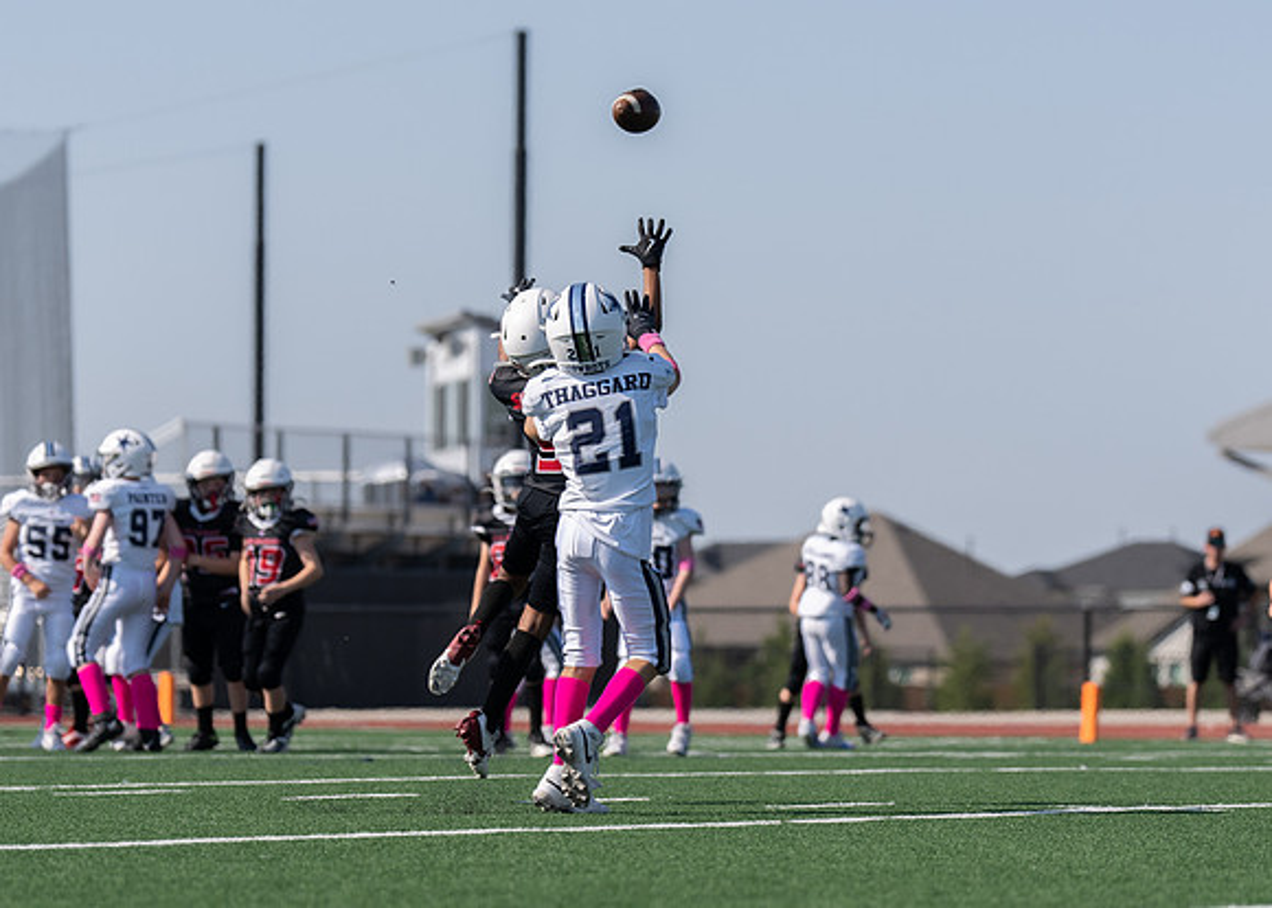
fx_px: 7230
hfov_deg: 10.1
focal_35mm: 200
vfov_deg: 7.2
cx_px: 715
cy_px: 429
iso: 100
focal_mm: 118
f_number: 2.8
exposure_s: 1/2500
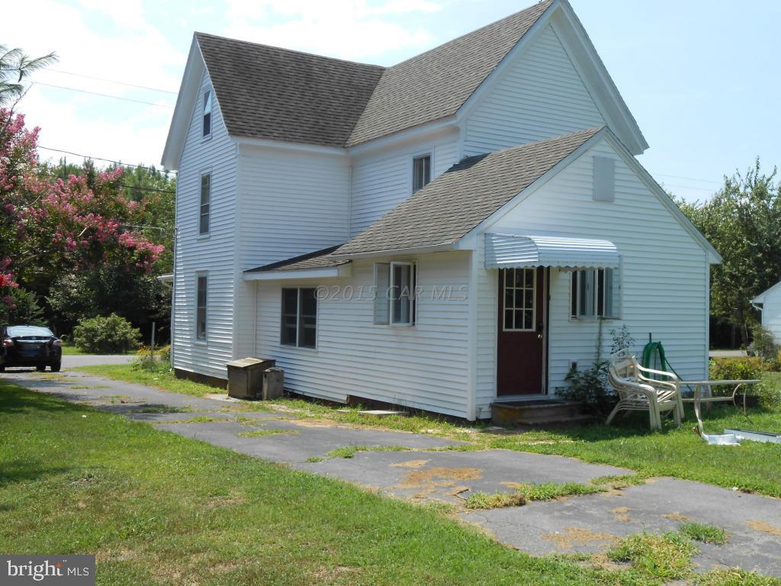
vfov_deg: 37.7
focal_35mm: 38
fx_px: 857
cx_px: 390
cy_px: 293
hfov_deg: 49.0
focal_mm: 6.8
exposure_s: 1/500
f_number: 4.2
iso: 80
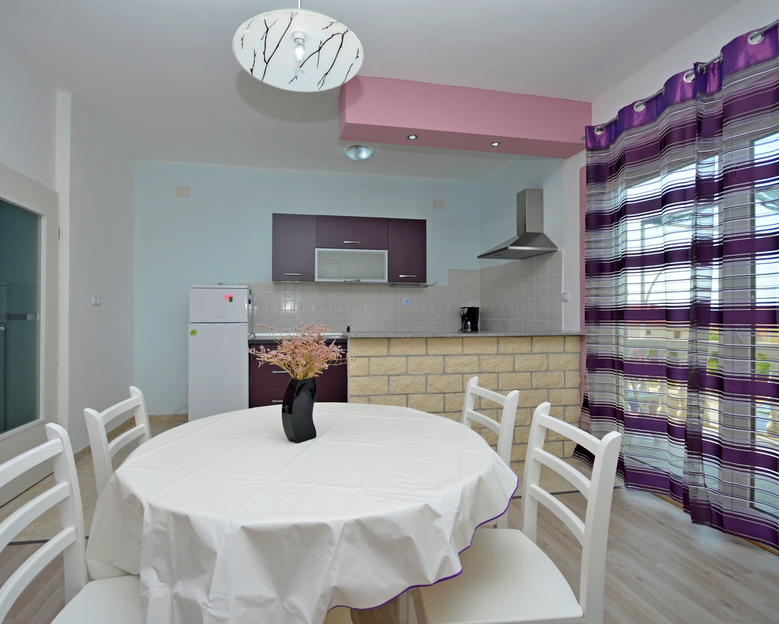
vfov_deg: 77.0
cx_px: 362
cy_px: 312
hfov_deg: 89.5
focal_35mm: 17
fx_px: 392
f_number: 6.3
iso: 100
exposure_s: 1/160
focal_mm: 10
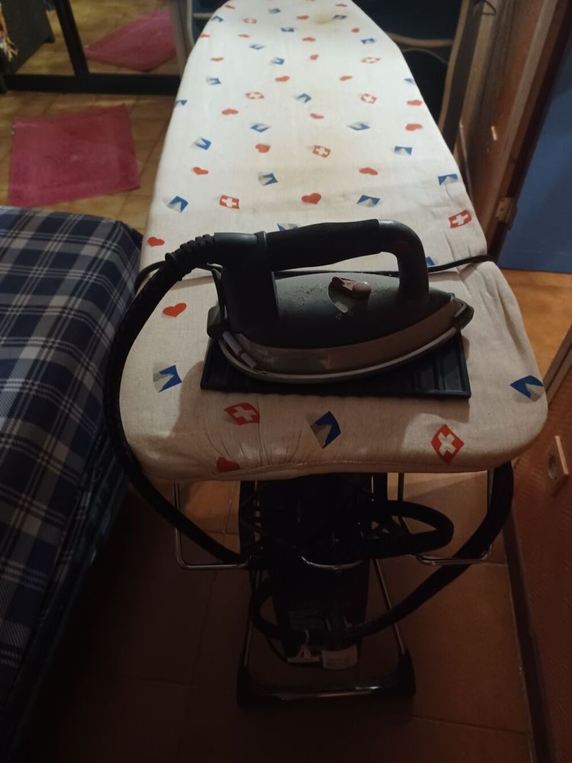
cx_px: 286
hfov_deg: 54.9
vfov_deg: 69.4
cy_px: 382
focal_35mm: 25
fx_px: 551
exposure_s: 1/20
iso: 1000
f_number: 1.8
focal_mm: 4.6
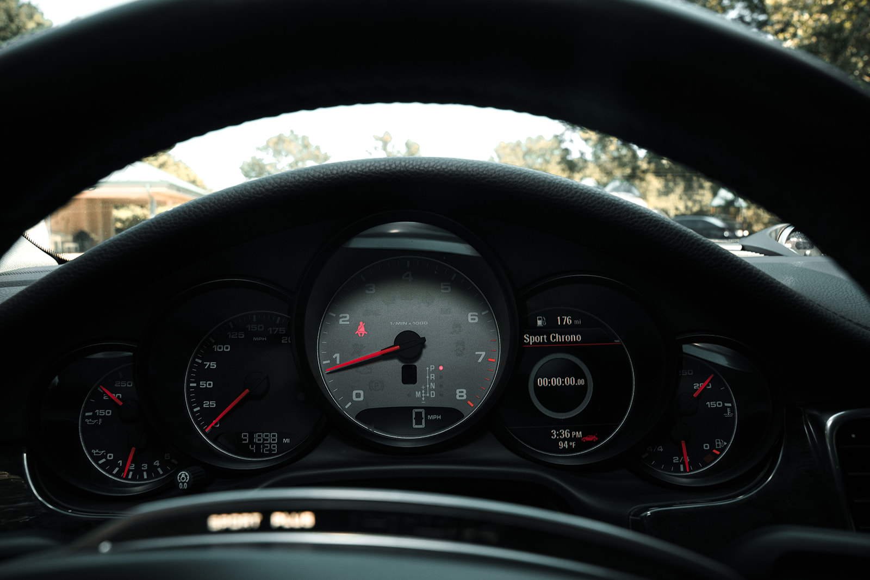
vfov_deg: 49.2
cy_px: 290
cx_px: 435
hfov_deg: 69.0
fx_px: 633
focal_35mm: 26
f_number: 8
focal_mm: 24
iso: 320
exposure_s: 1/200
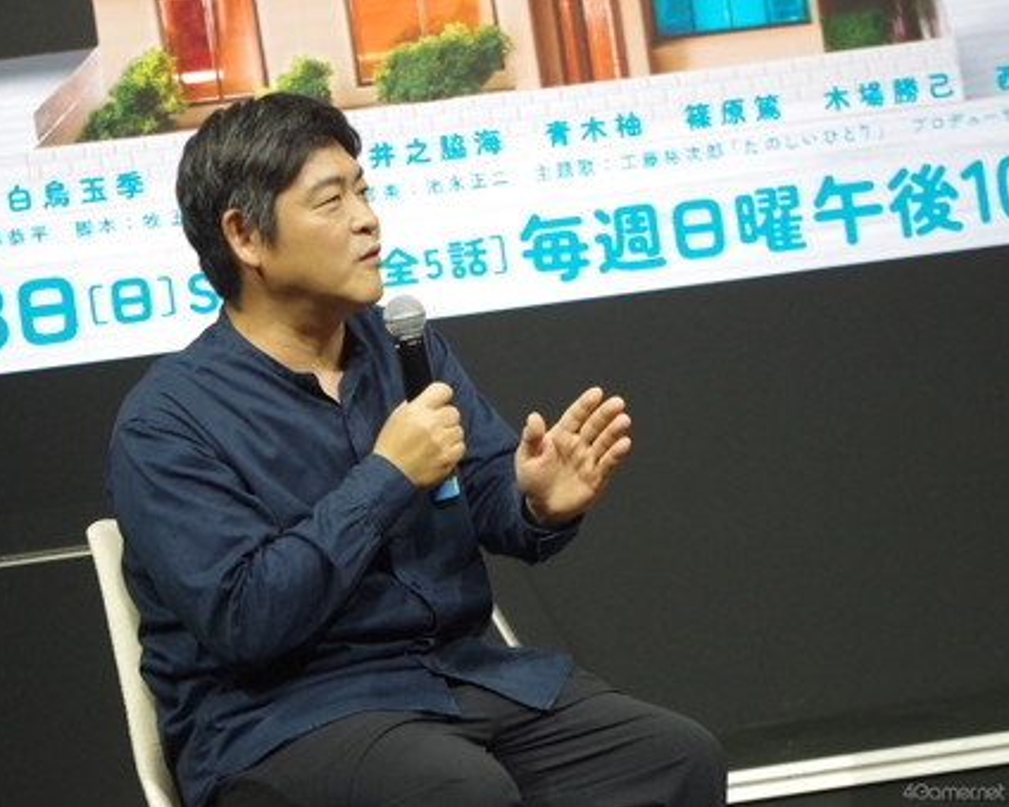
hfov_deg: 20.6
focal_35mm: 93
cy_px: 404
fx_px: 2777
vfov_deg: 16.5
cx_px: 405
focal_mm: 55
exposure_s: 1/200
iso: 3200
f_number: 5.6
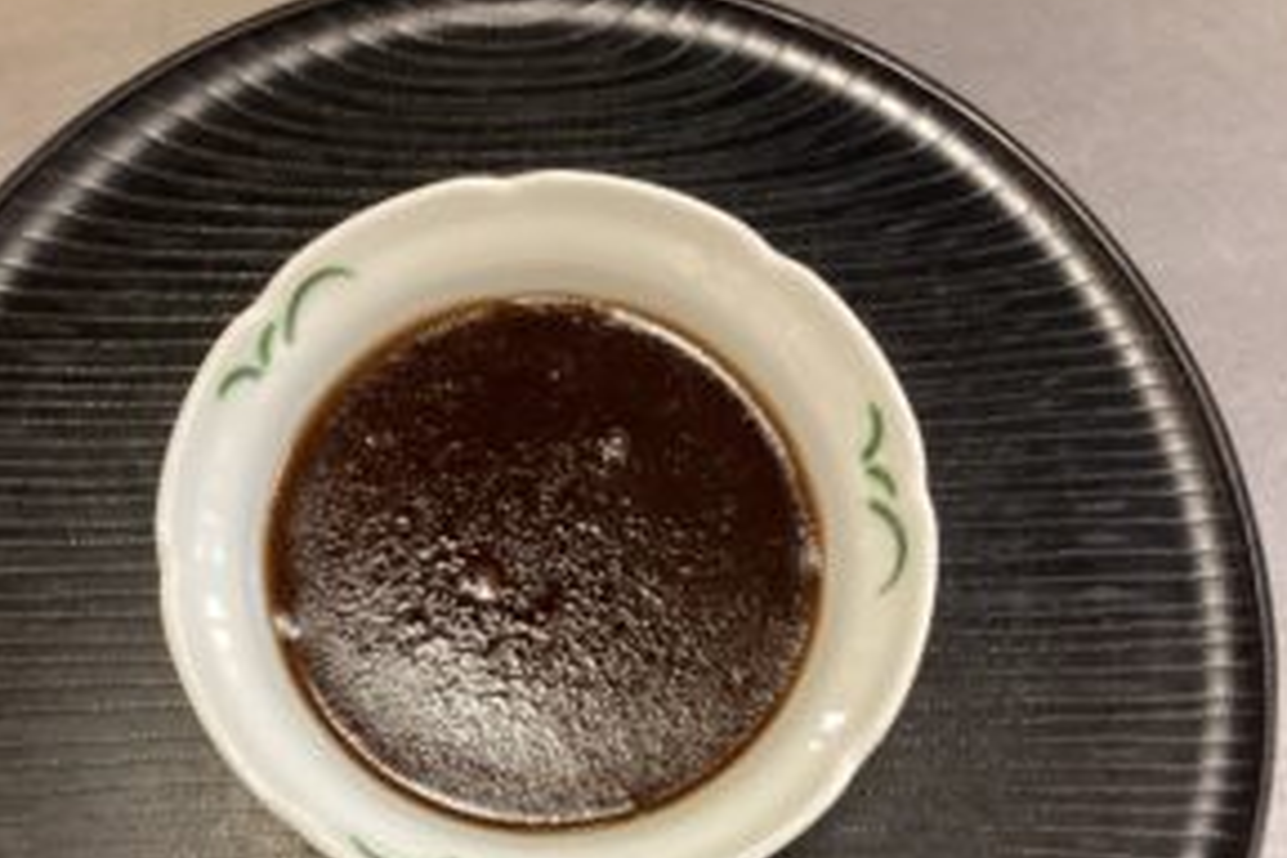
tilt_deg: -77.4
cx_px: 538
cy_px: 601
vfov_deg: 31.5
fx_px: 1501
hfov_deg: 46.2
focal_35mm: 42
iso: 250
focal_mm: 3.3
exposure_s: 1/33
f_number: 2.4
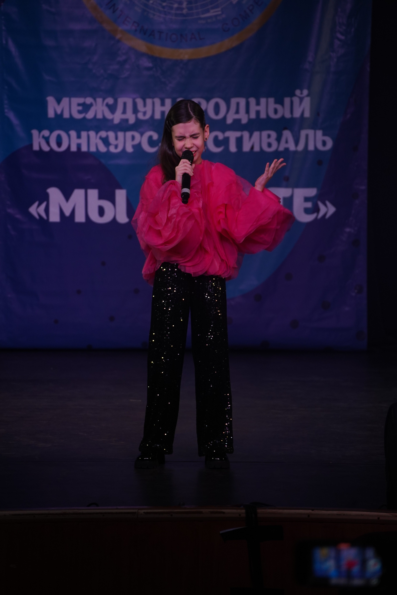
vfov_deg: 11.1
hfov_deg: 7.4
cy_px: 298
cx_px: 198
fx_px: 3060
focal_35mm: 185
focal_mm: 185
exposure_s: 1/250
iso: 1600
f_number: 5.6
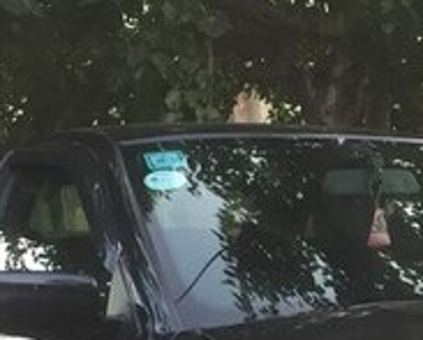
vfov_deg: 14.3
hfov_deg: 17.7
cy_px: 480
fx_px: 1279
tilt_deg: -10.8
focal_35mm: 102
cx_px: 536
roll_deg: +1.7
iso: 80
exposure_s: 1/33
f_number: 2.2
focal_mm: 4.15
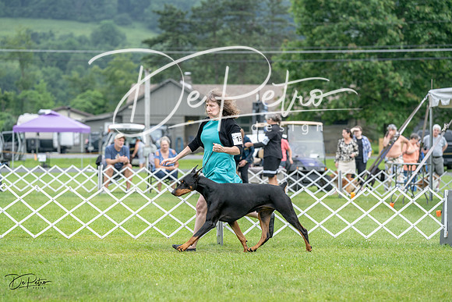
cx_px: 226
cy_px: 151
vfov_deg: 10.1
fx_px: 1708
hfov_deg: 15.1
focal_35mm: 136
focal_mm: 136
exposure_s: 1/640
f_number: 4.5
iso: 400
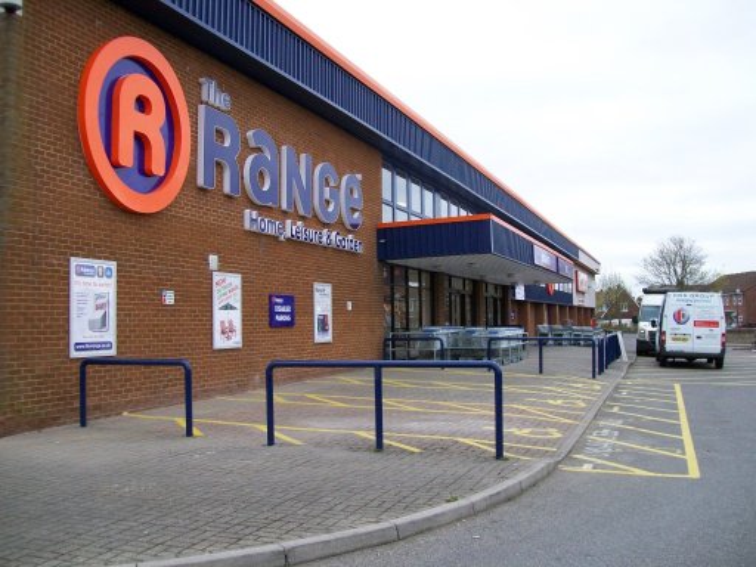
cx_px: 378
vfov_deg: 39.7
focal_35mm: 36
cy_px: 284
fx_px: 786
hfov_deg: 51.4
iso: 64
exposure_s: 1/125
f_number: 2.7
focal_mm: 6
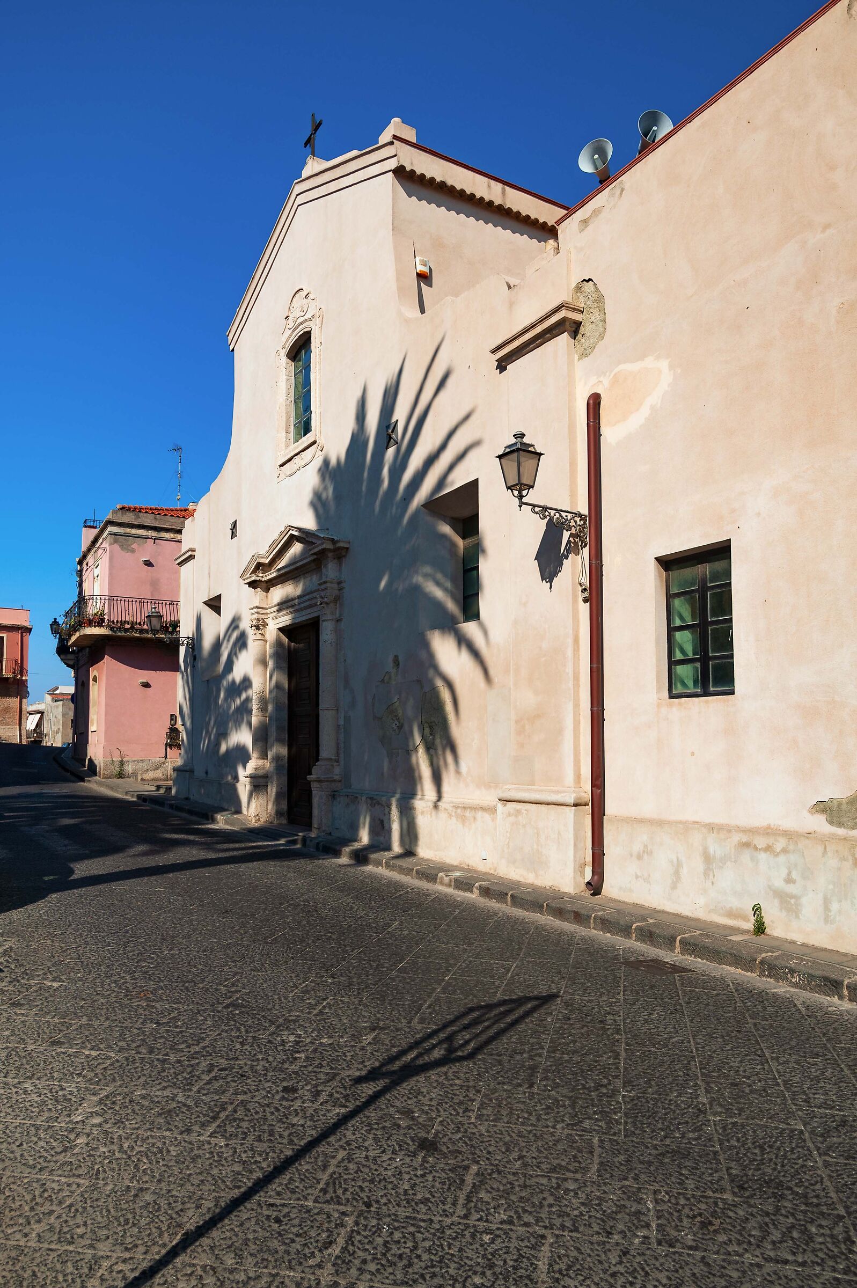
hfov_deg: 41.1
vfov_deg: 58.7
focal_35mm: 32
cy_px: 644
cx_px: 428
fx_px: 1144
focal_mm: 32
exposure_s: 1/160
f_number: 11
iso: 200
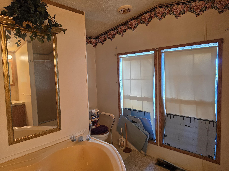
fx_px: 152
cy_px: 86
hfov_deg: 73.9
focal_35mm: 23
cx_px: 114
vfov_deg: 58.9
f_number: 1.4
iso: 100
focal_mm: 6.5
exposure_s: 1/120
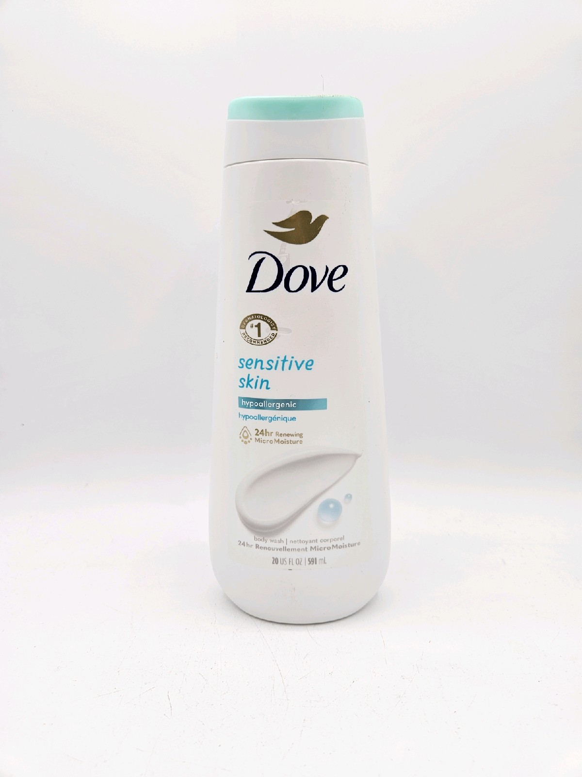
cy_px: 388
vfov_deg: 73.9
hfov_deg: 58.9
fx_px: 516
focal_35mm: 23
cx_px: 291
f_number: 1.8
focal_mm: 5.4
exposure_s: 1/278
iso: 25
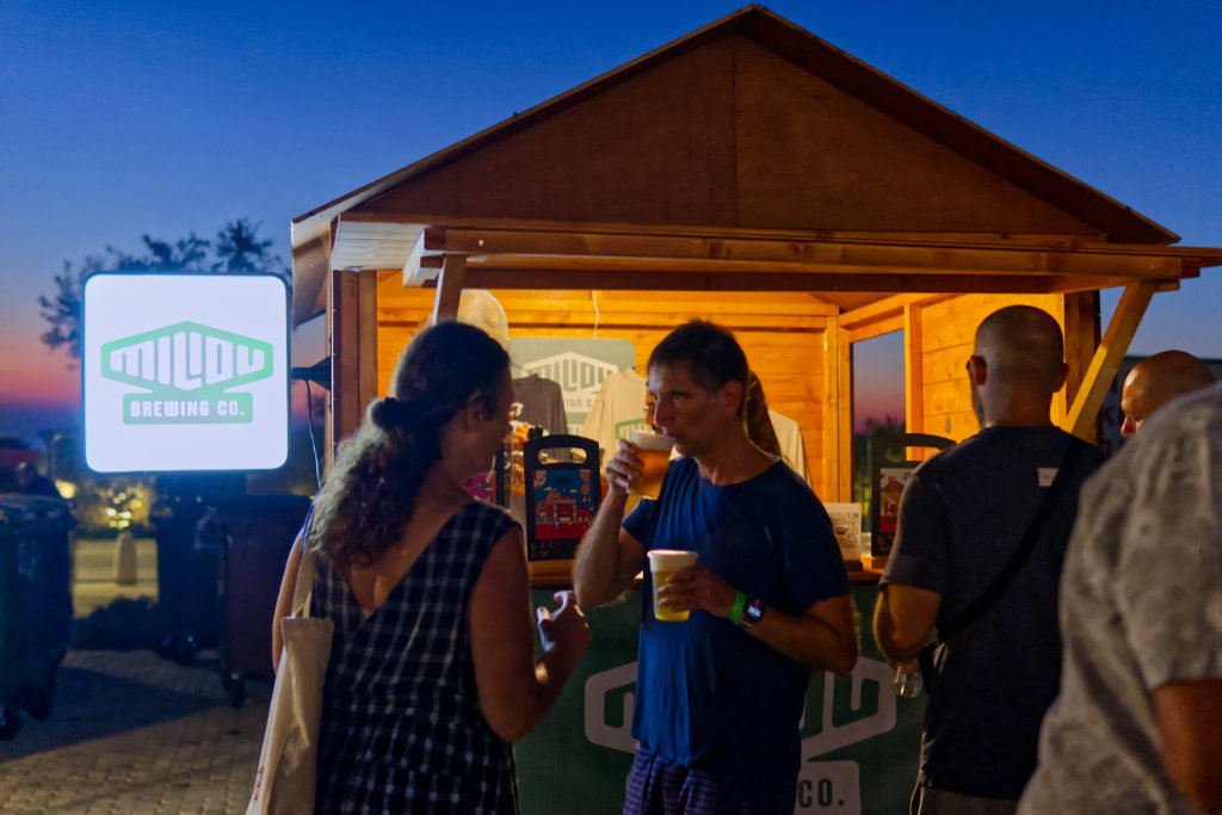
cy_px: 408
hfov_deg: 43.6
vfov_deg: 29.9
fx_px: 1528
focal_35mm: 45
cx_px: 611
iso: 2500
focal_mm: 30
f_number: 2
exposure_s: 1/160
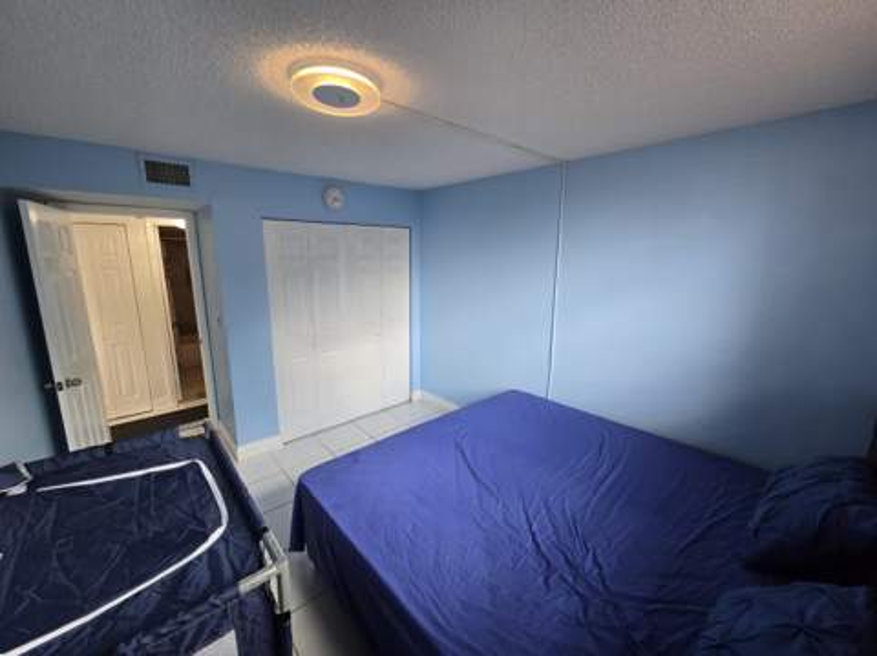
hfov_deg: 106.2
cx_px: 438
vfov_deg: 89.8
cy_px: 328
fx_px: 329
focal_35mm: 13
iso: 125
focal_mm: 2.2
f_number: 2.2
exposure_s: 1/60
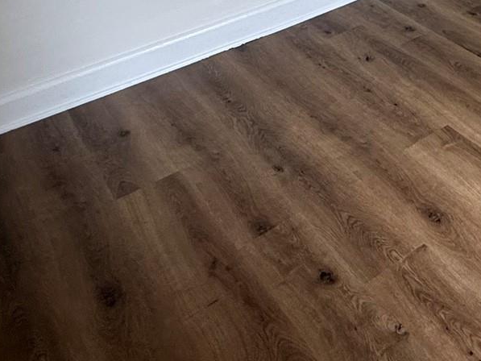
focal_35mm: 48
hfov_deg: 31.1
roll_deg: +1.1
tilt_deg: -15.7
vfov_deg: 25.4
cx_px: 621
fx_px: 667
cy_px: -129
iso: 160
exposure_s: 1/99
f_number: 2.2
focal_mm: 2.22
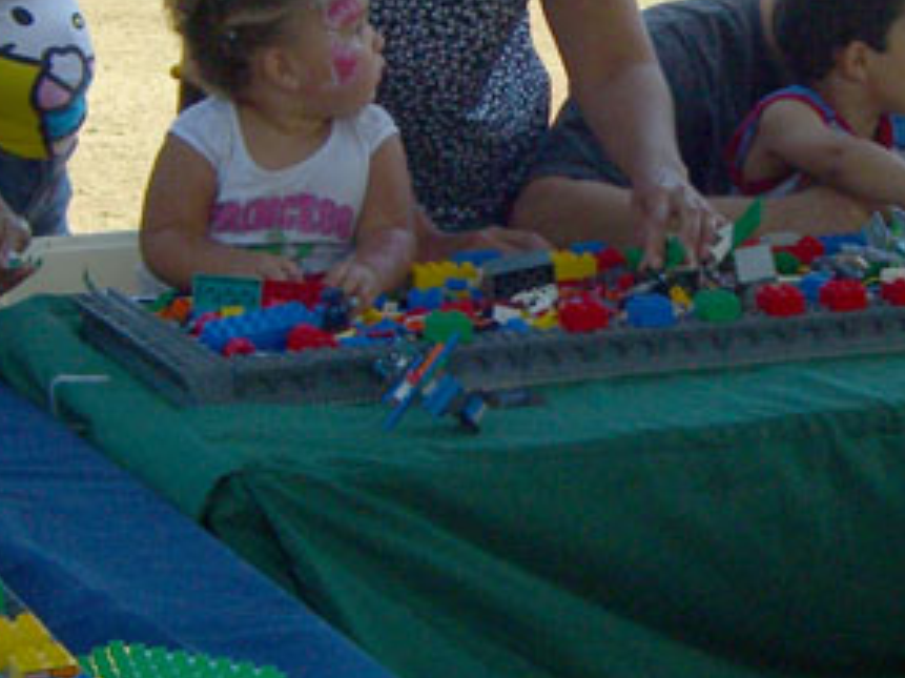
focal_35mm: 106
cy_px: 350
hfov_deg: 18.5
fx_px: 2770
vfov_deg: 14.0
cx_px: 659
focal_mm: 7.9
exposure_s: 1/160
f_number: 8
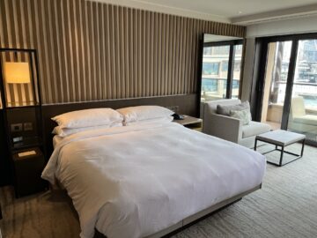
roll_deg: -0.9
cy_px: 119
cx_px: 158
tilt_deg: -13.5
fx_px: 238
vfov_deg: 53.1
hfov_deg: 67.3
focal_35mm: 26
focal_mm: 5.1
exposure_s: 1/100
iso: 50
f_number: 1.6
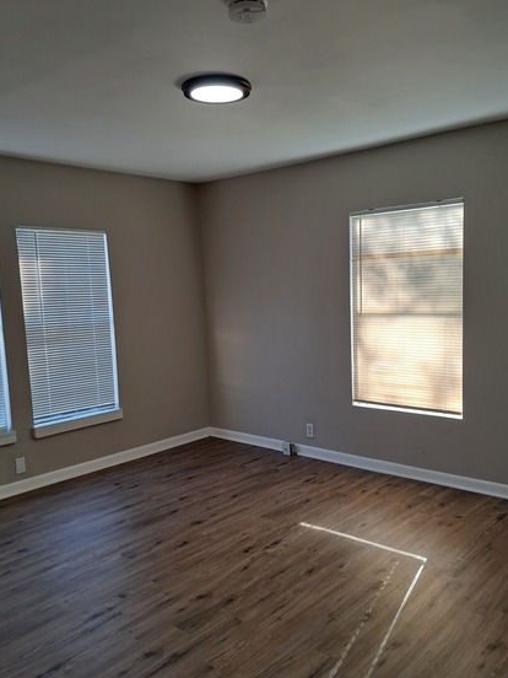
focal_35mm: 29
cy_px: 342
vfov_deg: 61.7
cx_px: 263
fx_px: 567
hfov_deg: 48.2
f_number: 1.8
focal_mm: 5.23
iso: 50
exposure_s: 1/60
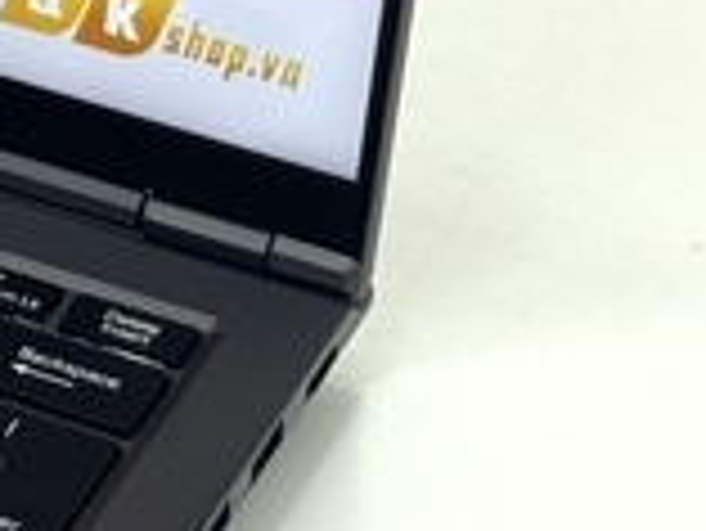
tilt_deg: -33.3
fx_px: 4980
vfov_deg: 6.1
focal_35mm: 244
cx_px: -576
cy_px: -117
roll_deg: +2.3
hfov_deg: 7.8
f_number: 1.78
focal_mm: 6.76
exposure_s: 1/121
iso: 50
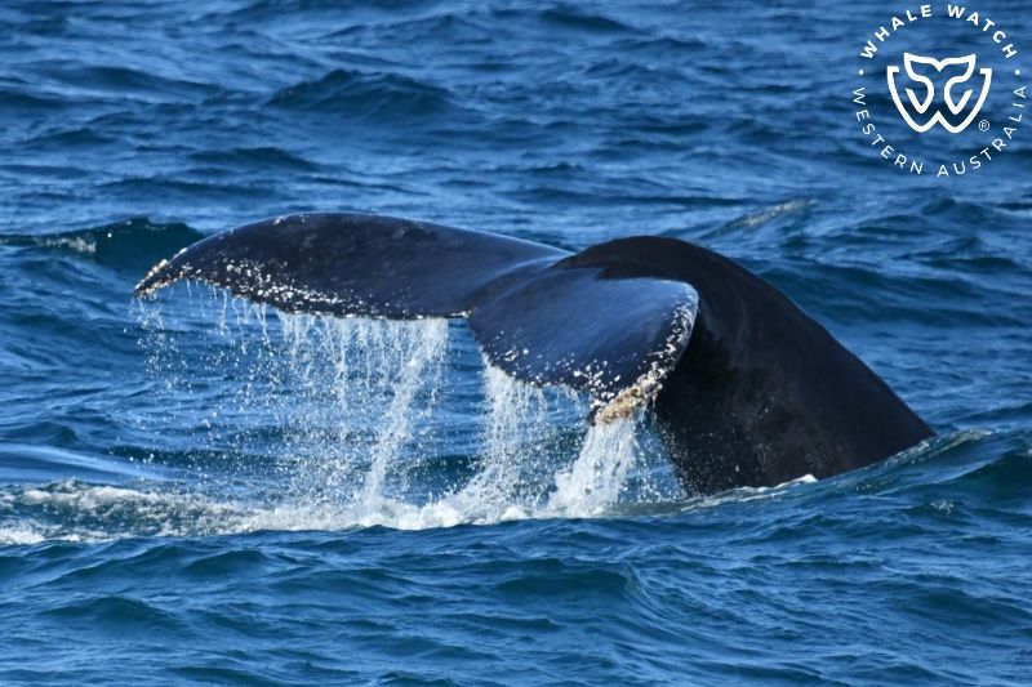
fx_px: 17195
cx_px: 516
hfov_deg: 3.4
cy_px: 344
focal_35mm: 600
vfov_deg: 2.3
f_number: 6.3
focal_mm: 600
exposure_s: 1/8000
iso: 1800
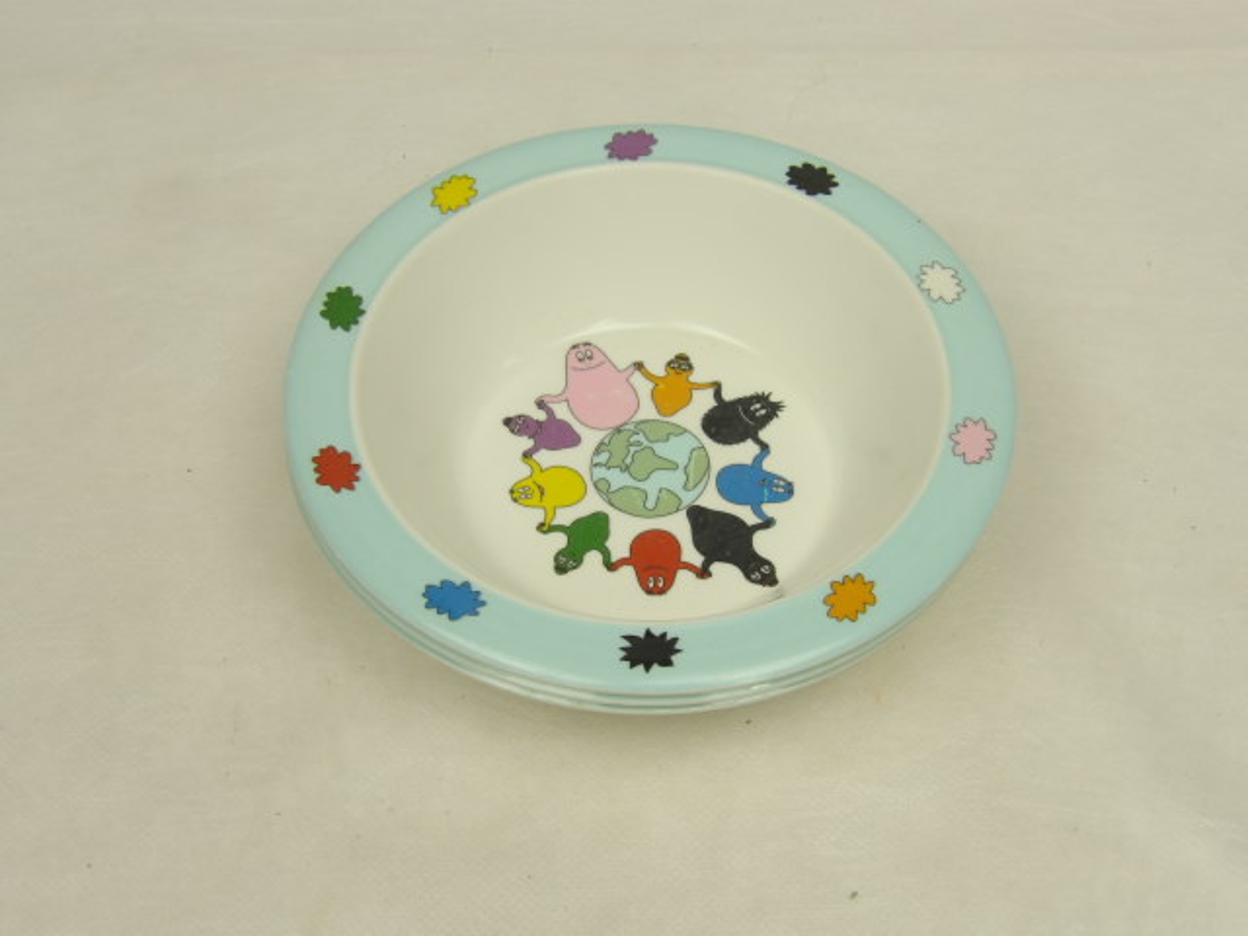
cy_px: 468
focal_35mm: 53
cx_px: 624
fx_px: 1911
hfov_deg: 36.2
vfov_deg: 27.5
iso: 100
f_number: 3.9
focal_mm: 9.5
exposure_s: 1/43
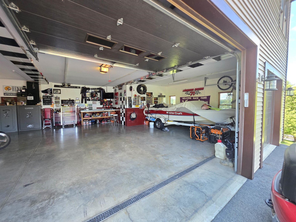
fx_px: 111
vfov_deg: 89.9
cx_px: 148
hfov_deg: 106.2
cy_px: 111
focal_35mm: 13
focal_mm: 2.2
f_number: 1.9
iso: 160
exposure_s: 1/120
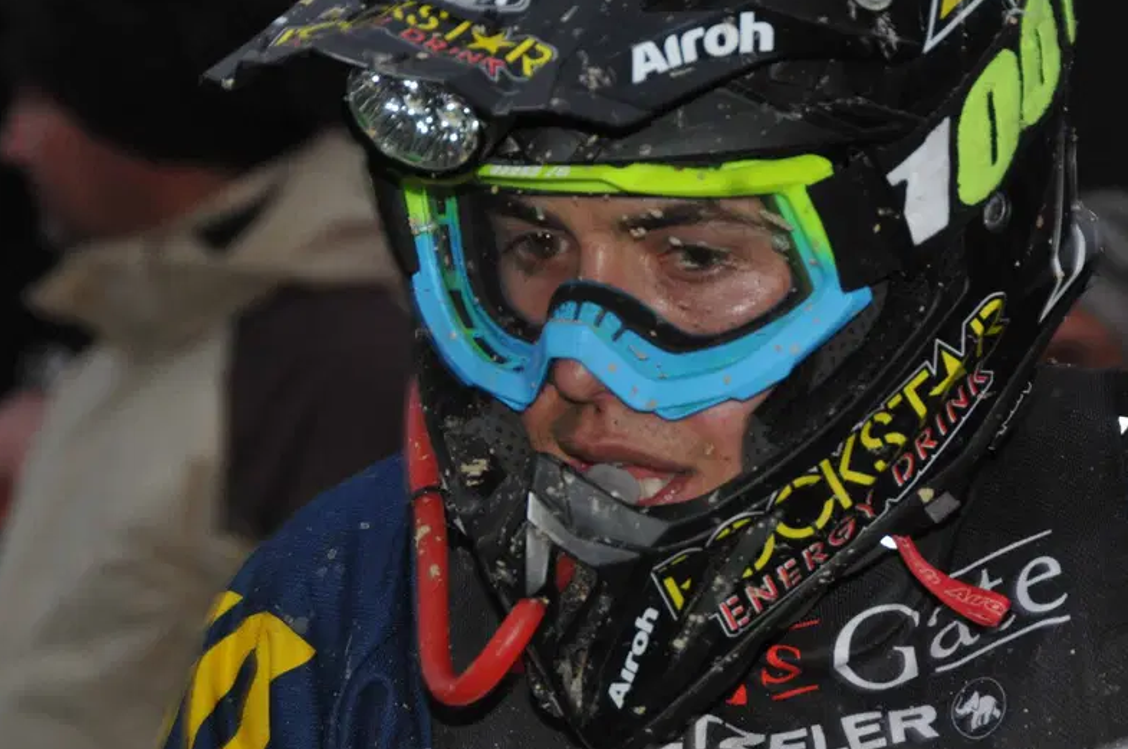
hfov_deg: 6.0
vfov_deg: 4.0
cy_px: 308
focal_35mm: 344
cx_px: 708
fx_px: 10763
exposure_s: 1/60
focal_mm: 150
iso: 800
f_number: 9
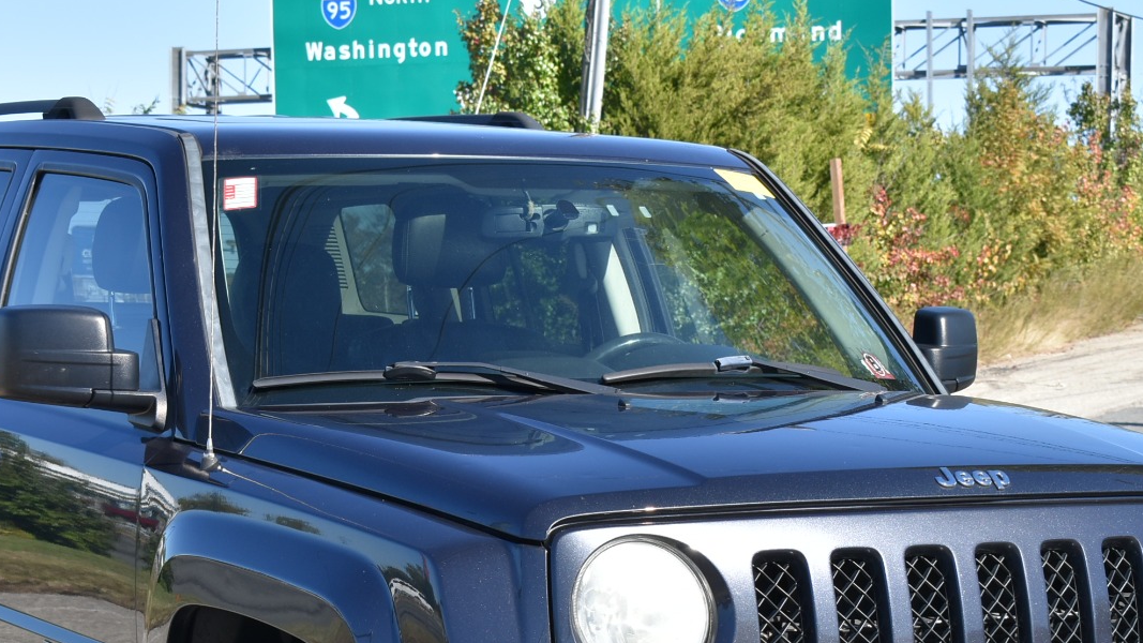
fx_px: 3031
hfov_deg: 21.4
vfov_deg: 12.0
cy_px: 572
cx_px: 527
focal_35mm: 100
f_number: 8
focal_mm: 42
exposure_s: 1/320
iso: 200
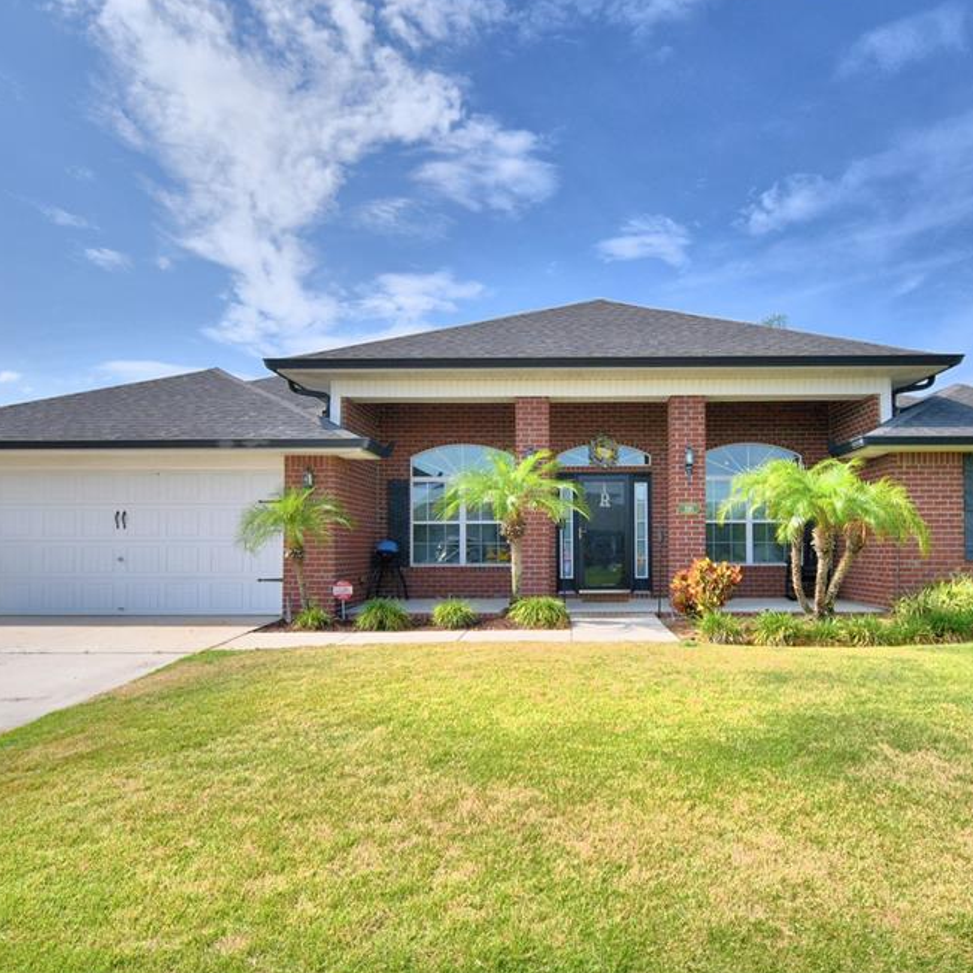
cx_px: 566
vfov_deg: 74.8
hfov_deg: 74.3
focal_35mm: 20
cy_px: 495
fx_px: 636
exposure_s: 1/1600
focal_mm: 10
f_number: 4.5
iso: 100
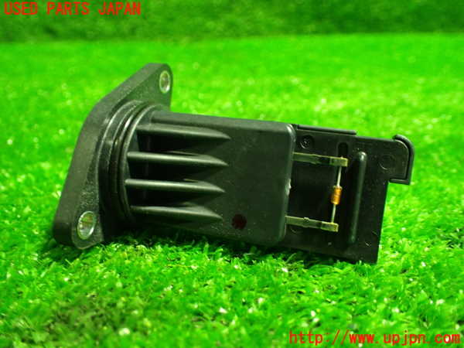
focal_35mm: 30
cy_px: 174
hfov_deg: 60.0
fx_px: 402
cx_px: 232
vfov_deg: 46.8
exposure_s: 1/30
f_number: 2.3
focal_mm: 5.4
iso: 800
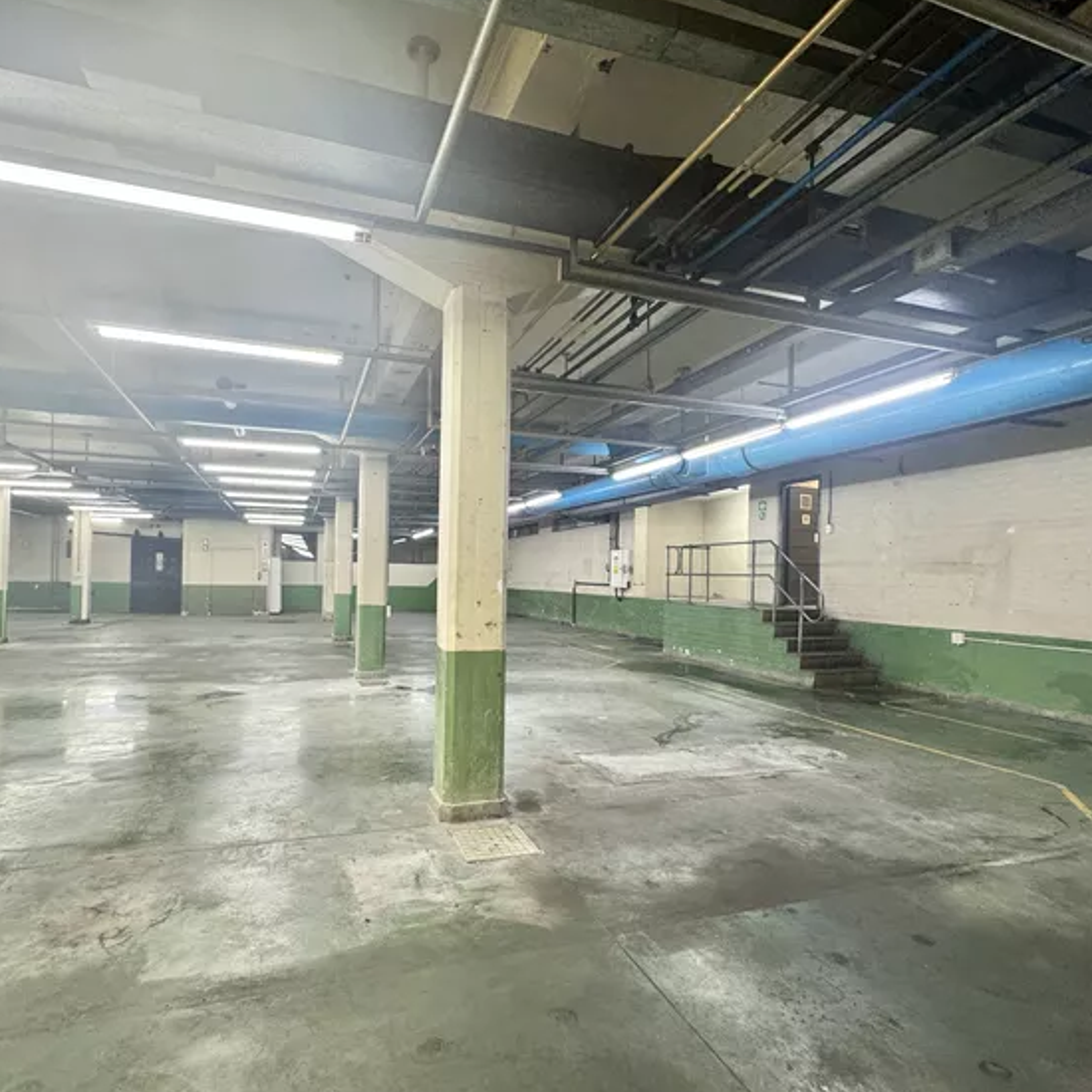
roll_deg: -1.3
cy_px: 574
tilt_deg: -0.2
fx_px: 642
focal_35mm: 18
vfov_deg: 80.7
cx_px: 506
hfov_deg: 80.6
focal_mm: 2.22
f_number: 2.2
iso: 160
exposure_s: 1/50
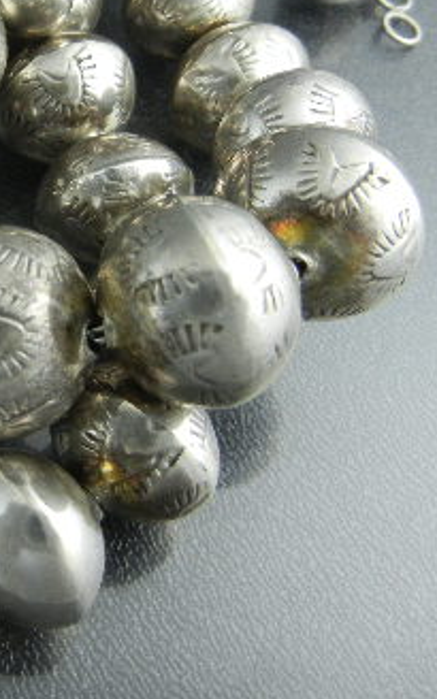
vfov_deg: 32.6
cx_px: -109
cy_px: 213
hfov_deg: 19.5
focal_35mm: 62
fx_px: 1181
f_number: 3.5
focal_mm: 5.4
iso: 400
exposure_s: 1/32.8
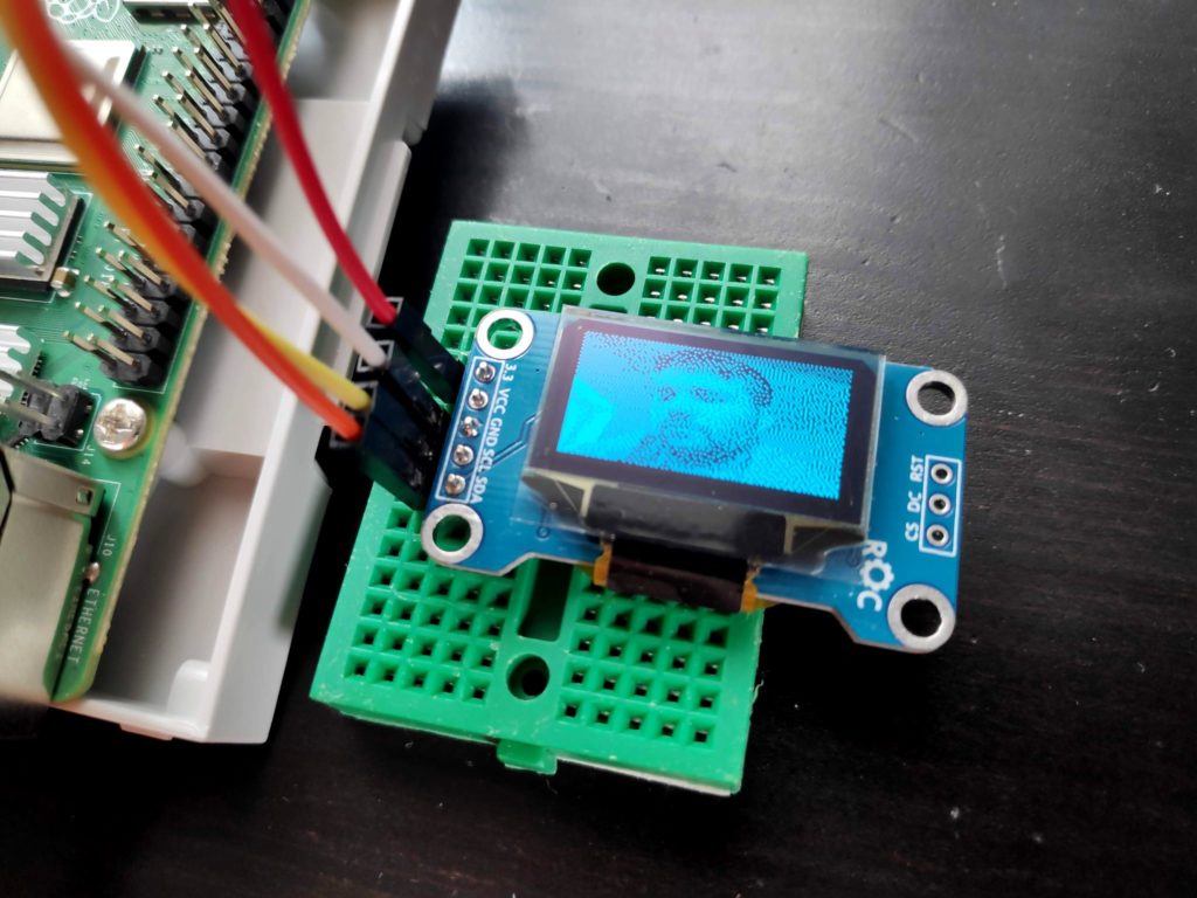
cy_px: 449
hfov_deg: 81.7
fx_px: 692
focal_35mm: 20
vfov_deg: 66.0
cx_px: 598
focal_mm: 3.94
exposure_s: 1/50
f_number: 1.9
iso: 211
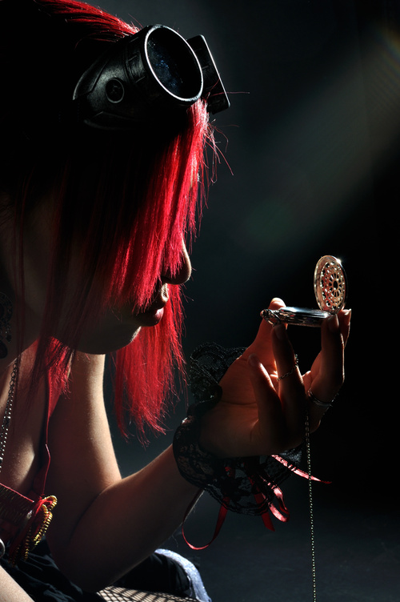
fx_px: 877
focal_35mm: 52
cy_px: 301
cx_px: 200
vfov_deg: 37.9
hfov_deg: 25.7
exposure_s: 1/125
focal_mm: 35
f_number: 11
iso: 200
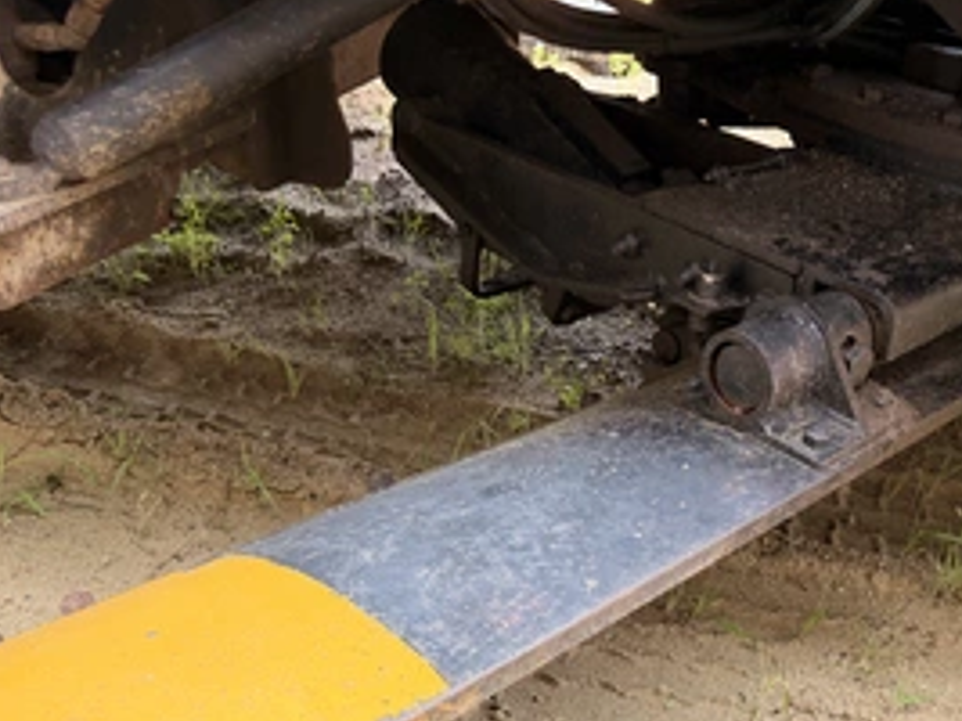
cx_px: 674
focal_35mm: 36
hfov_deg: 50.0
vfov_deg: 38.9
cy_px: 516
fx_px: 1000
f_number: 1.78
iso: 125
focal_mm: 6.76
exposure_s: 1/162
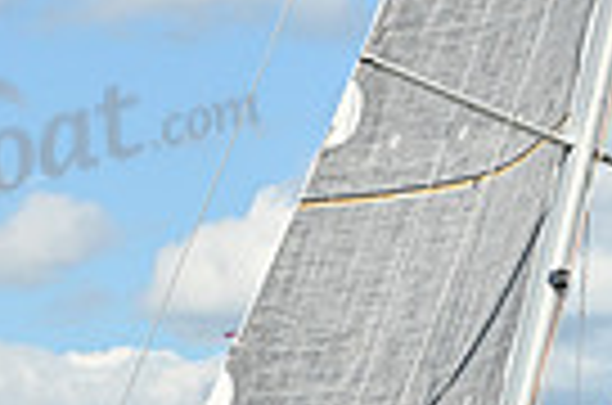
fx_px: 6241
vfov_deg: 3.7
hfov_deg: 5.6
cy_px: 758
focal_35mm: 368
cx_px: 495
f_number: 8
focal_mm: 86
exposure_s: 1/1600
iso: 320
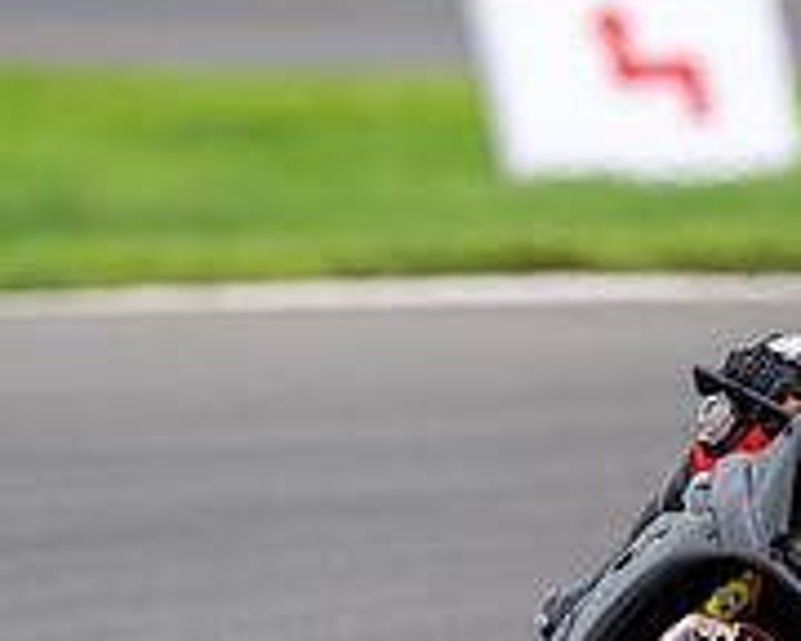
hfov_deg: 1.1
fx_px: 43051
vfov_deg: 0.9
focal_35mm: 1816
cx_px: 971
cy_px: 444
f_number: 4.5
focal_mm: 600
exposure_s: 1/400
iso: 320
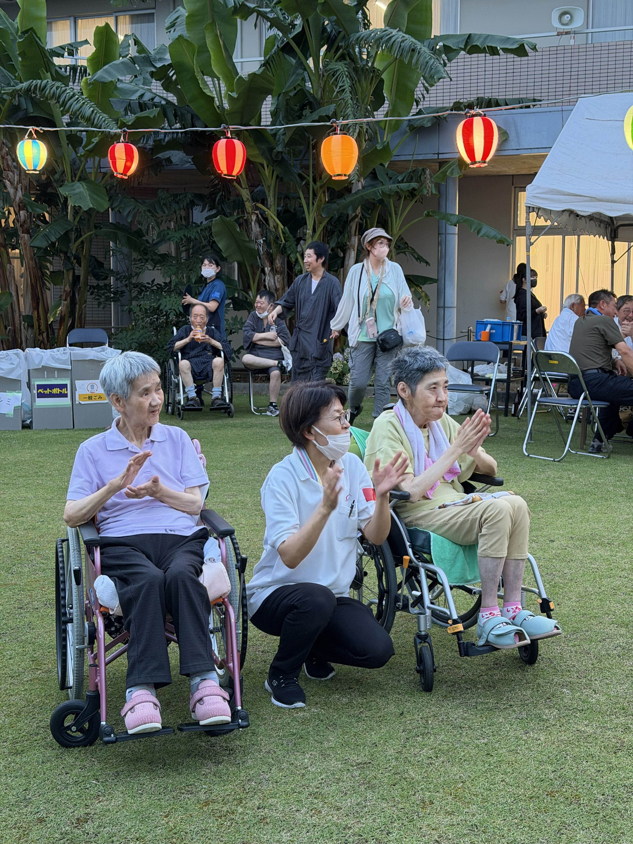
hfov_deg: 30.3
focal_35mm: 48
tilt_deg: -5.8
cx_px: 316
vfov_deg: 39.7
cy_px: 422
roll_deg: -0.7
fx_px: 1170
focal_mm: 6.76
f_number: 1.78
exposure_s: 1/40
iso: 320
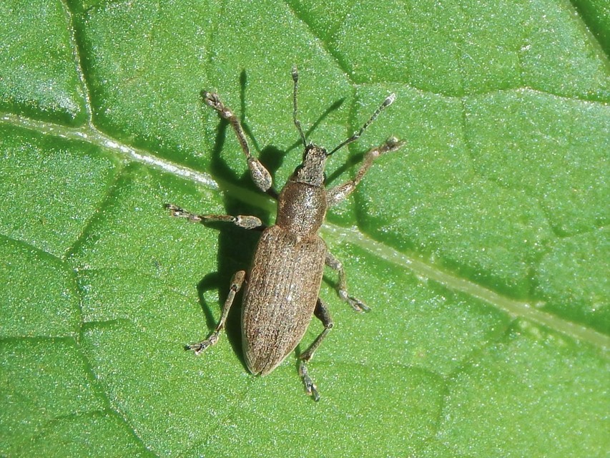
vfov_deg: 10.5
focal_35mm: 141
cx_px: 305
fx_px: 2485
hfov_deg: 14.0
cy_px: 229
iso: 125
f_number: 4.9
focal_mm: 25.3
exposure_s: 1/320
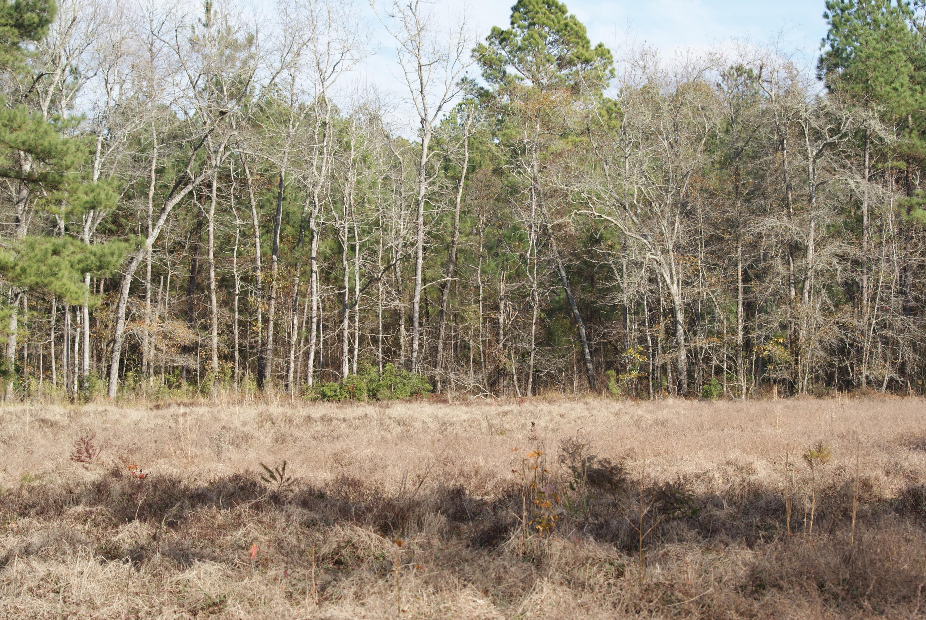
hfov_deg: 19.4
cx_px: 463
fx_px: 2704
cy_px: 310
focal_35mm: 105
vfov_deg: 13.1
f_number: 8
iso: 100
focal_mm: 70
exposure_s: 1/160
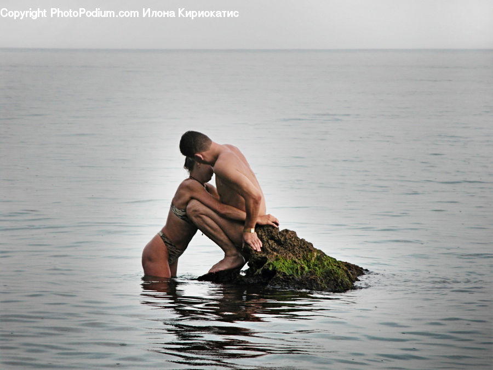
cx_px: 246
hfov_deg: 7.1
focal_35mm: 280
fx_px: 3988
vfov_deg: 5.3
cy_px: 185
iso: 100
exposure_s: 1/209
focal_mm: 71.2
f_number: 4.7
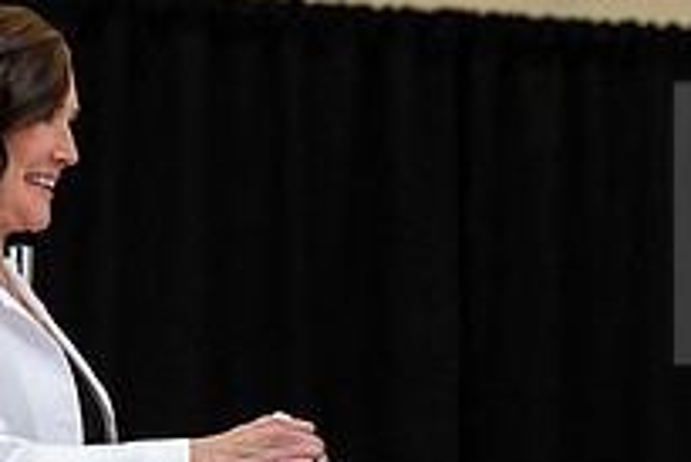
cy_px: 491
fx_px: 6242
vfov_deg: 4.2
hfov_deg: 6.3
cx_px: 573
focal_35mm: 325
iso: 1600
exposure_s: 1/200
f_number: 3.5
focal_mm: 115
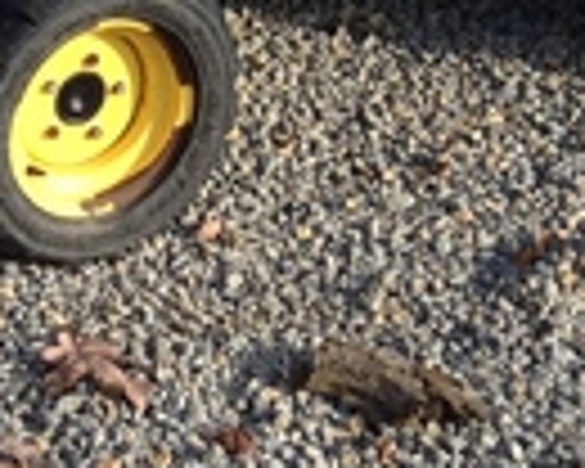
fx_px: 2476
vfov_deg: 10.2
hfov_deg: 13.3
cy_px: -392
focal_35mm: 143
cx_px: 0
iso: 50
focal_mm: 4.28
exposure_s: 1/767
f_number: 2.4
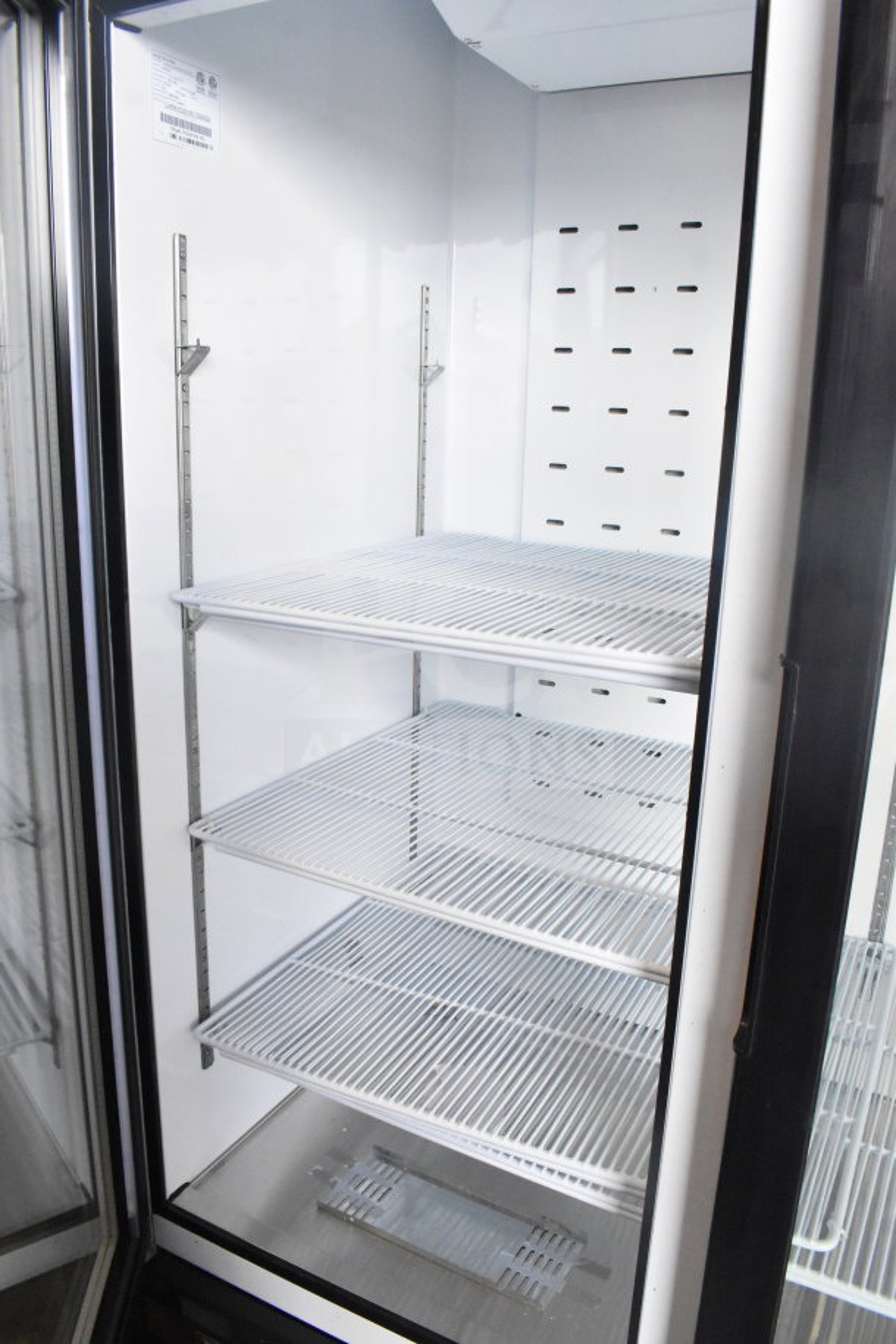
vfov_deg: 67.4
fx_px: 1008
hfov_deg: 47.9
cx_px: 448
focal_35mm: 27
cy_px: 672
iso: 6400
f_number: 10
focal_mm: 18
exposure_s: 1/400
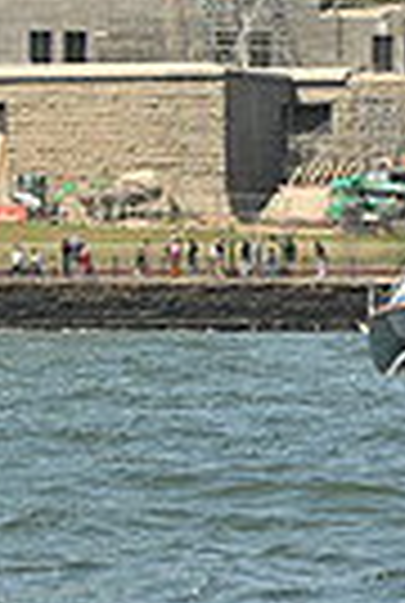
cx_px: 97
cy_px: -468
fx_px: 8847
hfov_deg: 2.6
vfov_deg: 3.9
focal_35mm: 527
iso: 320
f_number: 7.1
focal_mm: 122
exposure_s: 1/1250
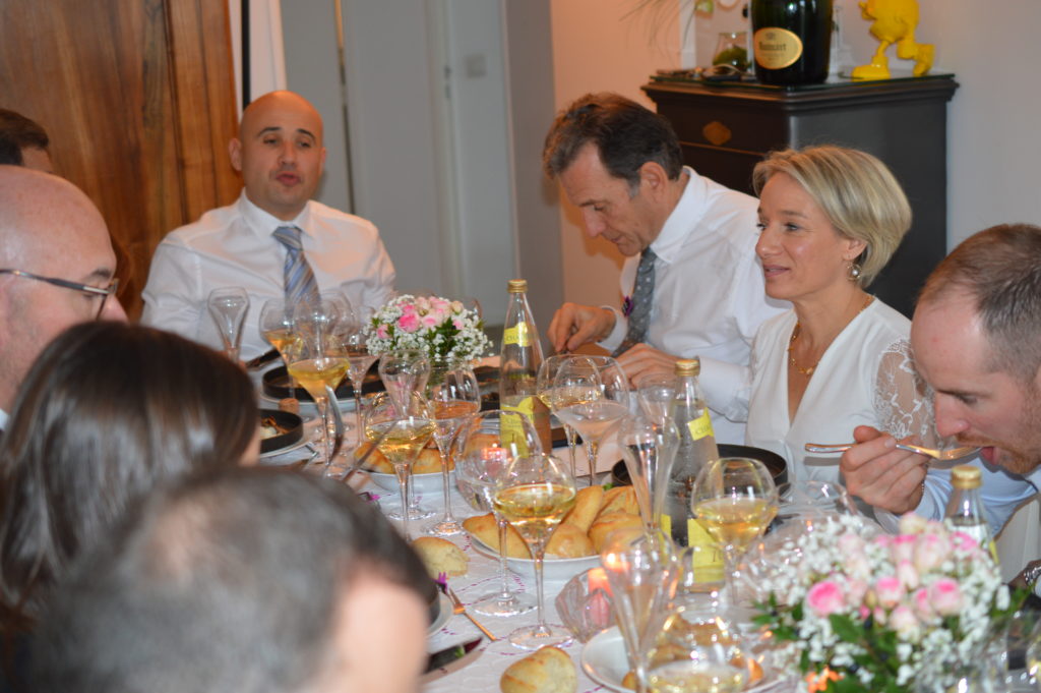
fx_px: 1734
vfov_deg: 22.6
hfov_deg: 33.4
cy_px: 346
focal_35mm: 60
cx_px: 520
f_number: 3.2
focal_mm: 40
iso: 400
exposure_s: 1/60
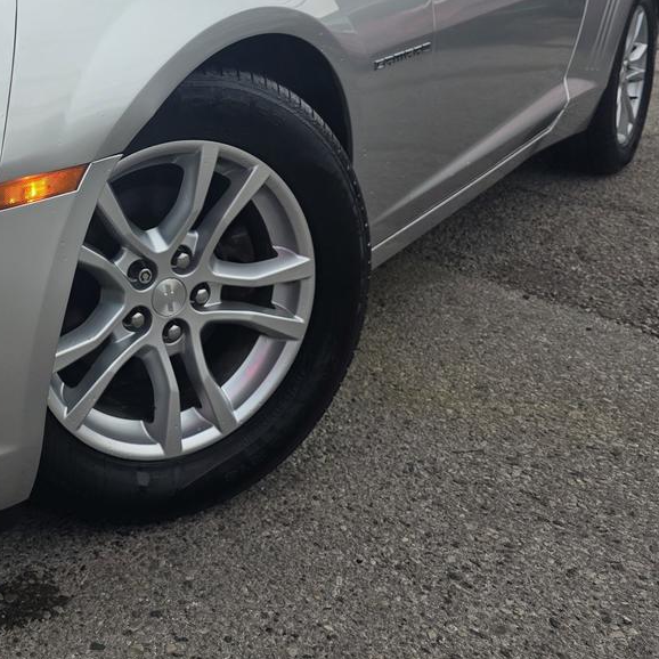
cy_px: 144
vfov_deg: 36.4
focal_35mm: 45
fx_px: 969
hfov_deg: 33.9
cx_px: -15
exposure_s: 1/180
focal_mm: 6.3
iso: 80
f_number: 1.7
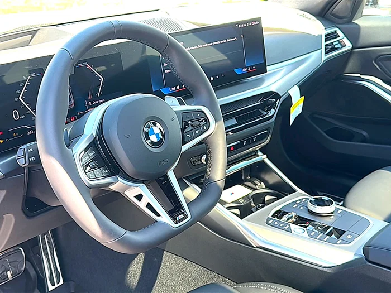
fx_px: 418
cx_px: 196
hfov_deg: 50.1
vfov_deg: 38.7
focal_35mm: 37
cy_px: 146
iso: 100
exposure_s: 1/269
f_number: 1.78
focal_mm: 6.86
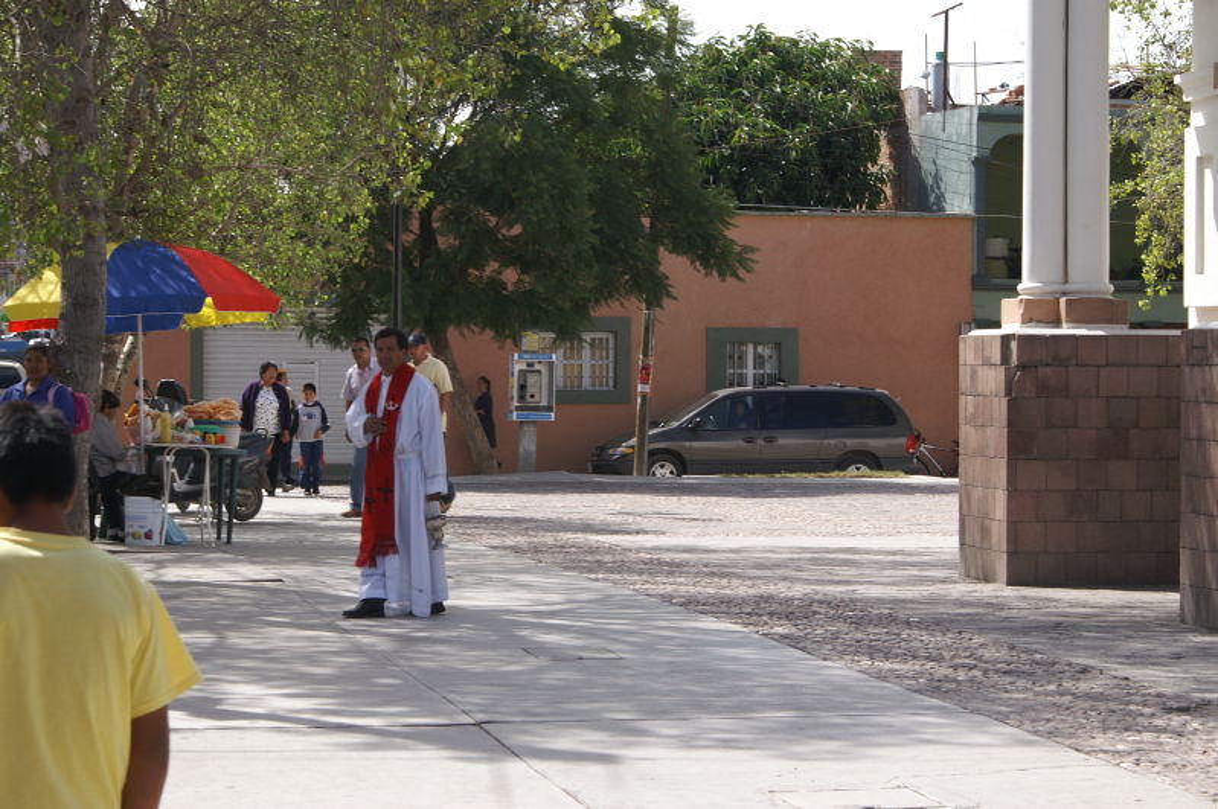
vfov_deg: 13.0
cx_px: 609
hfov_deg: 19.5
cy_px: 404
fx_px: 3549
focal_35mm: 105
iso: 100
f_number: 11
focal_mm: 70
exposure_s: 1/100
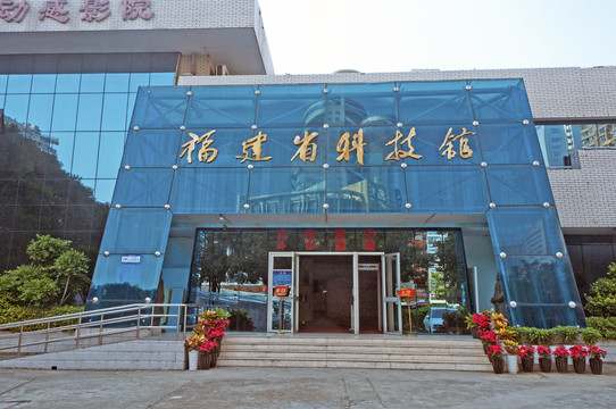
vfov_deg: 47.8
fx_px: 461
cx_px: 308
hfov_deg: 67.4
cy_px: 204
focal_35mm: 27
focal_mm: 18
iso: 800
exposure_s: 1/200
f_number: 11
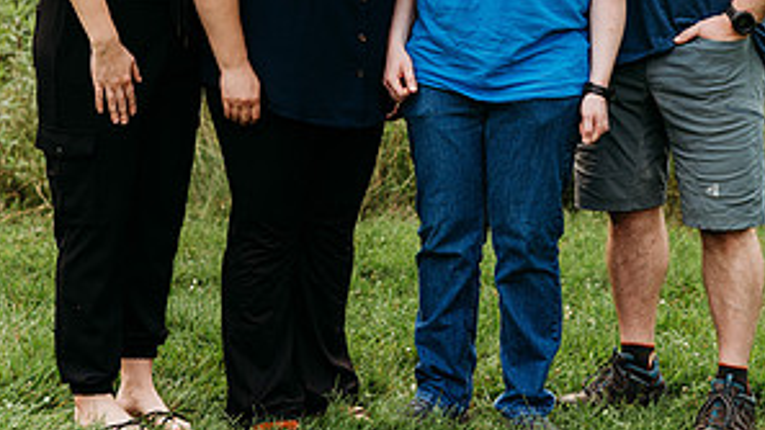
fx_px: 2495
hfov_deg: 17.4
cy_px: 34
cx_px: 375
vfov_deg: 9.8
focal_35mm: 123
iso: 400
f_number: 2.8
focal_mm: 58
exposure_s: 1/250
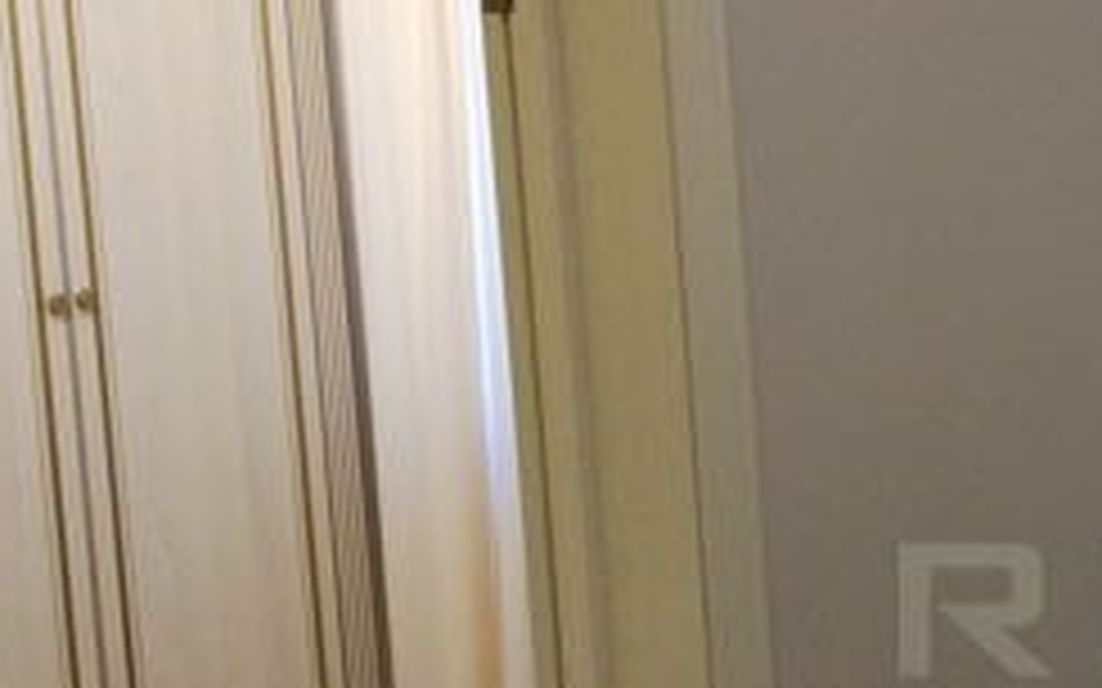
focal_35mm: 99
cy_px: 441
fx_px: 2973
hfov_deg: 18.7
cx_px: 1633
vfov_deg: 13.2
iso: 562
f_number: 2
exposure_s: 1/17
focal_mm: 4.26
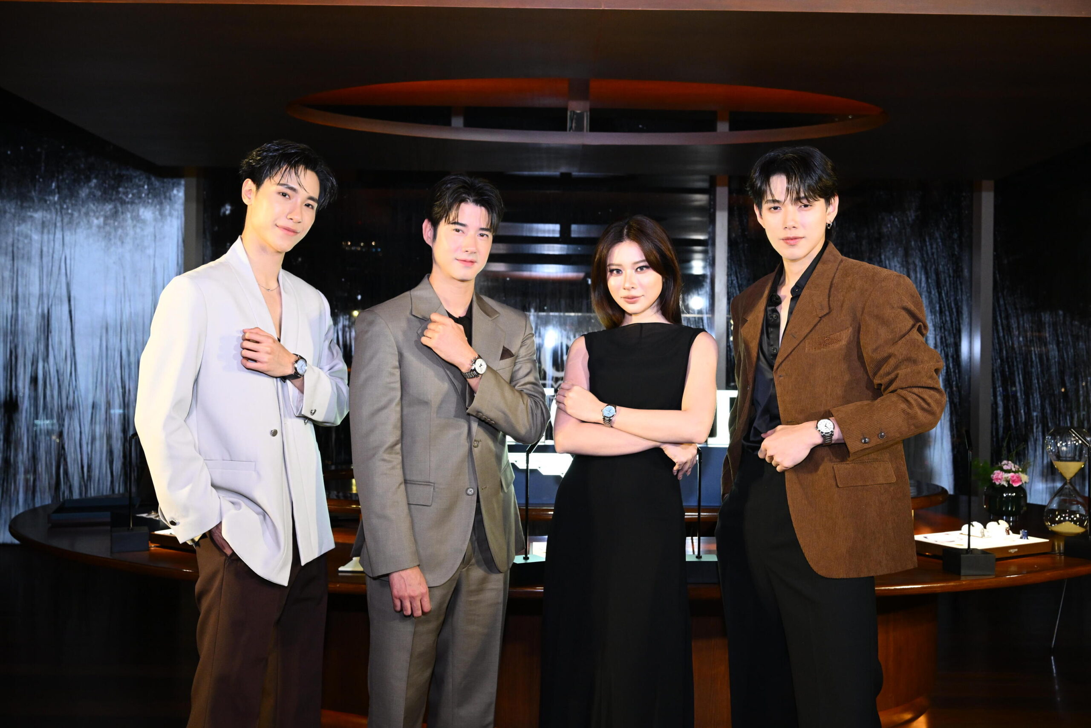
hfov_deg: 53.1
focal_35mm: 36
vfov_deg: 36.9
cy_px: 364
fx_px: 1091
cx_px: 546
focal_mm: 36
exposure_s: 1/160
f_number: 5.6
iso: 2500
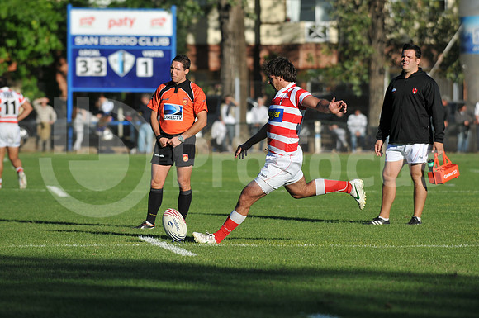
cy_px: 159
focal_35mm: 300
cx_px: 240
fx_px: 3986
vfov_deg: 4.6
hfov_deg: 6.9
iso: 200
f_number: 3.5
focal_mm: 200
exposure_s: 1/2500
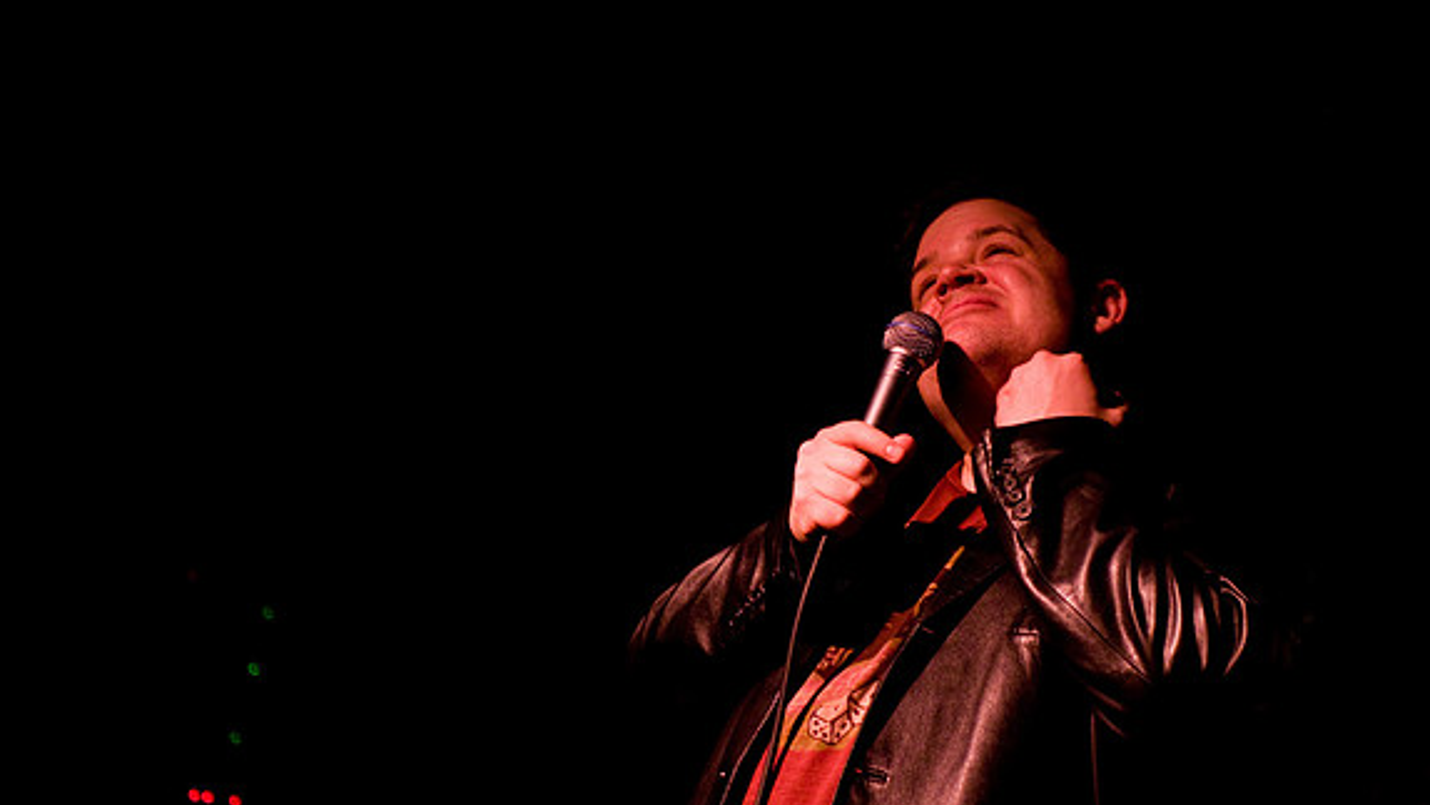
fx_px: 4209
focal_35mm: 111
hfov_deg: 19.3
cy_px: 385
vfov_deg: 10.9
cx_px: 710
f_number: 2.8
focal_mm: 70
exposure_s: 1/60
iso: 1000
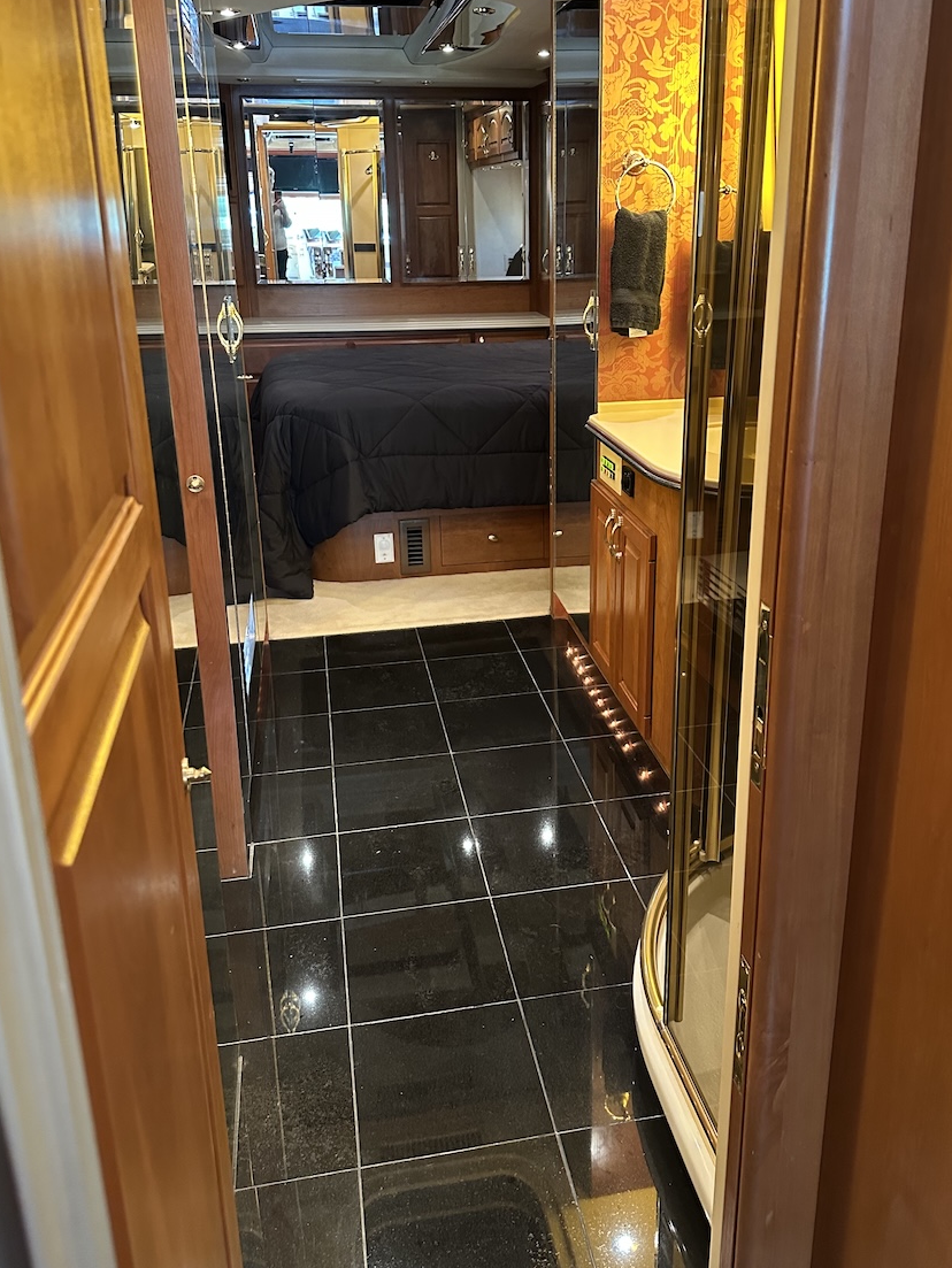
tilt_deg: -17.8
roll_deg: -2.4
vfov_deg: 61.3
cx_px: 524
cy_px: 535
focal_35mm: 29
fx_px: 1063
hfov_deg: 48.2
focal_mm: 6.86
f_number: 1.78
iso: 640
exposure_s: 1/40
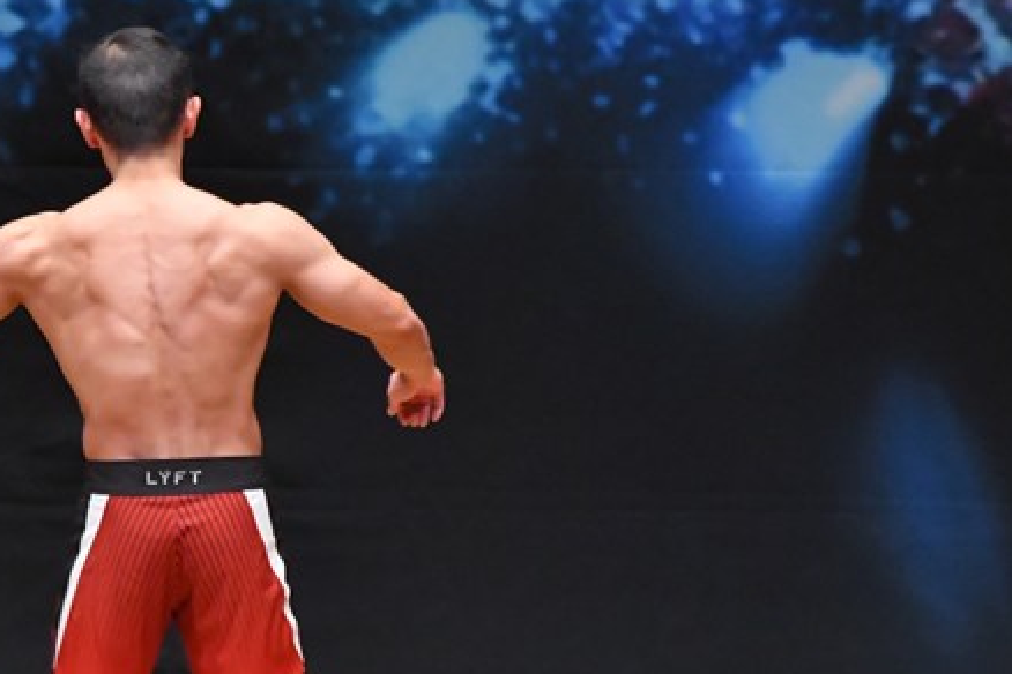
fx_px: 14926
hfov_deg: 3.9
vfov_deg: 2.6
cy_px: 515
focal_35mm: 531
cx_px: 200
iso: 6400
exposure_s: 1/400
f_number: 5.6
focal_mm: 200
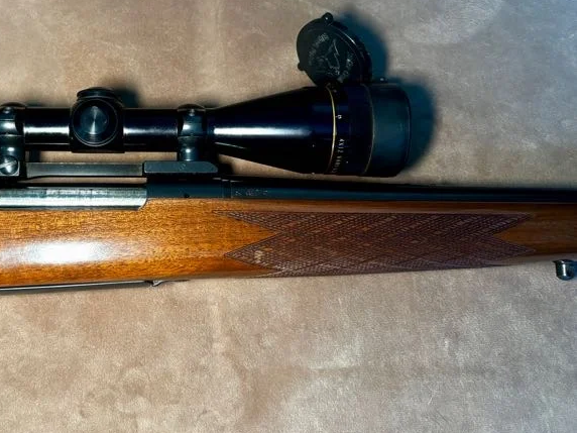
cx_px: 156
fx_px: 633
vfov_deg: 37.6
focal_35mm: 38
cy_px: 181
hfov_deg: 47.5
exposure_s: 1/60
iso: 250
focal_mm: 5.96
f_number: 1.6
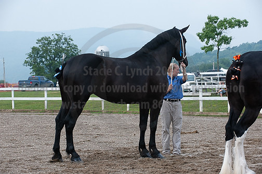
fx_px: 909
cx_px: 131
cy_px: 87
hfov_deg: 16.4
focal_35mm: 125
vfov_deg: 10.9
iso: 800
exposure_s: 1/1000
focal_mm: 125
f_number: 5.6
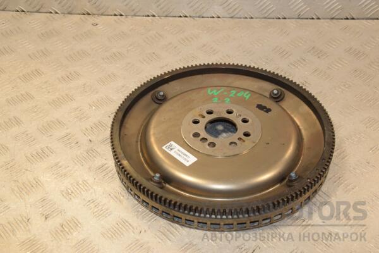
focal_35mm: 57
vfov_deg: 23.8
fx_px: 600
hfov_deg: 35.1
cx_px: 190
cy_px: 126
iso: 800
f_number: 8
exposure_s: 1/200
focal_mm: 38
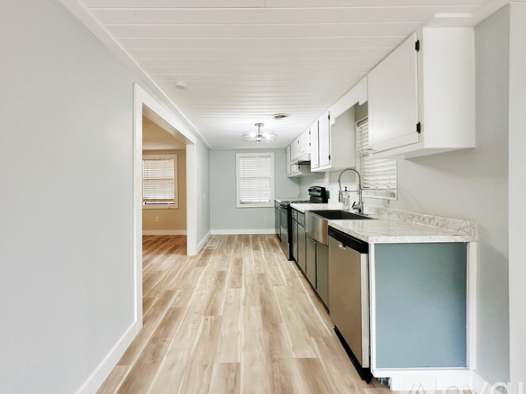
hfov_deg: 94.3
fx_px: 243
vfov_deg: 78.0
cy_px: 186
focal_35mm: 16
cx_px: 245
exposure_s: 1/120
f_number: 2.2
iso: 200
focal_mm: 2.22
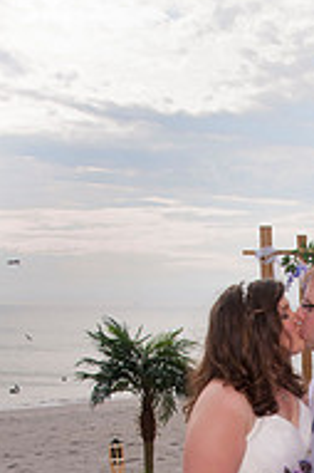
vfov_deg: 21.2
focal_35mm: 92
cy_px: 505
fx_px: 1206
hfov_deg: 14.6
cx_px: 305
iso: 100
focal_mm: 26
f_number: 10
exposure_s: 1/250
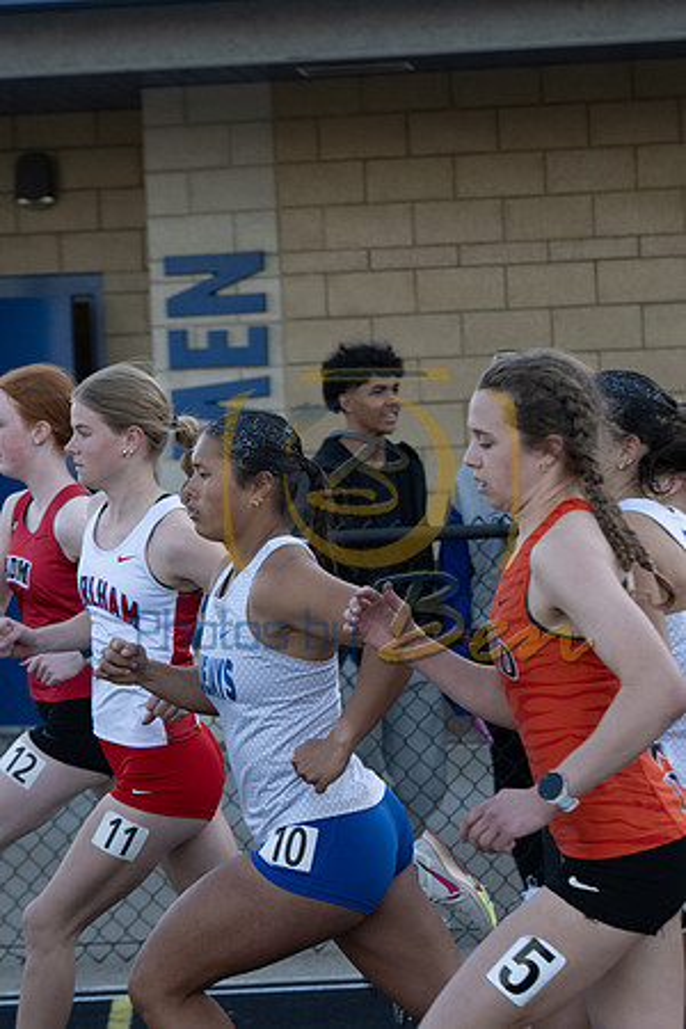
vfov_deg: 16.5
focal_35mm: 124
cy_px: 514
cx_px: 343
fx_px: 3544
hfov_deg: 11.1
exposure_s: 1/1000
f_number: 5
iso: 1000
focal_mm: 83
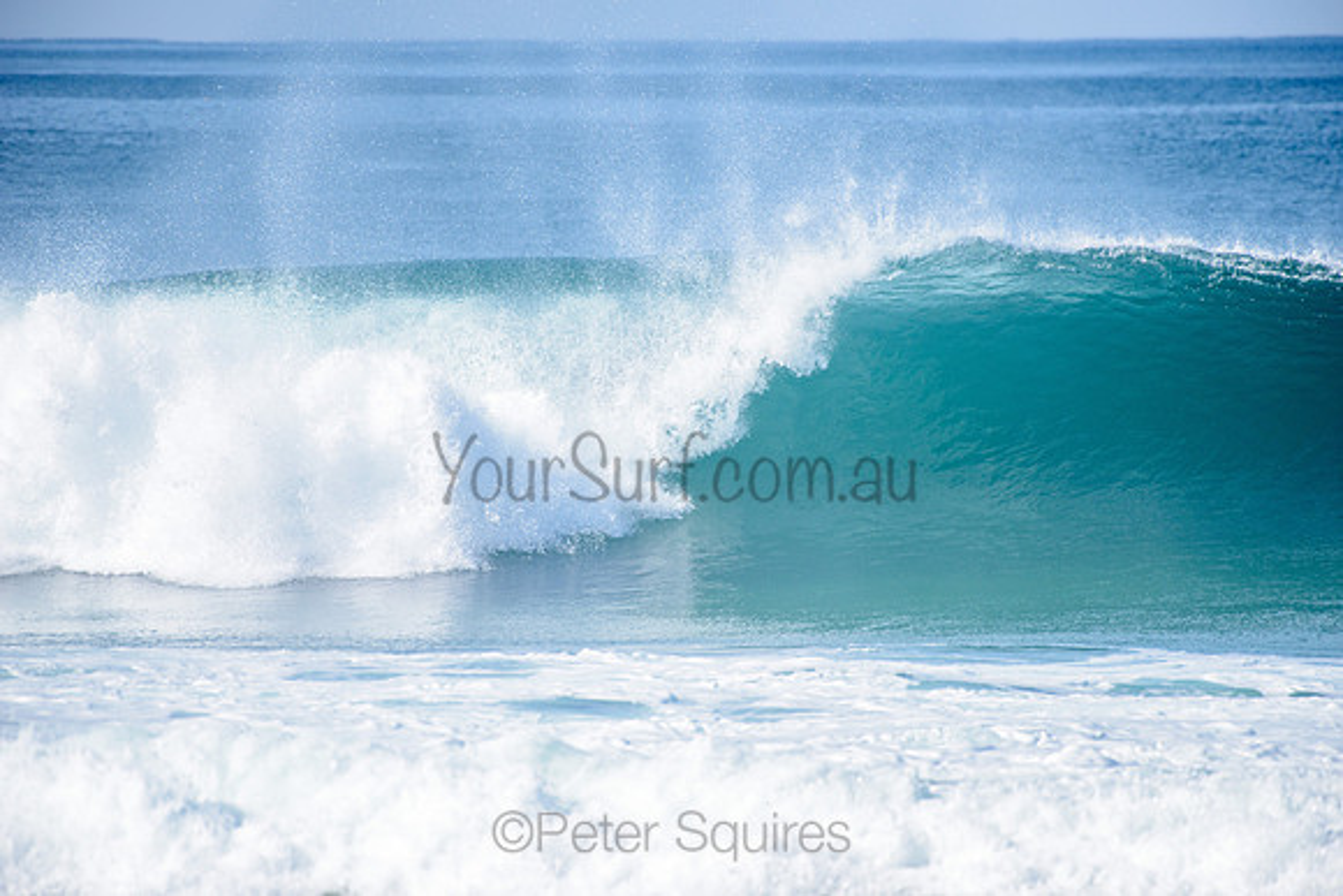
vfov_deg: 2.8
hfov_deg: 4.1
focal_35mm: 500
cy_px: 448
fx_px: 18656
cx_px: 672
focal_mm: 500
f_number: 5.6
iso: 280
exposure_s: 1/2500
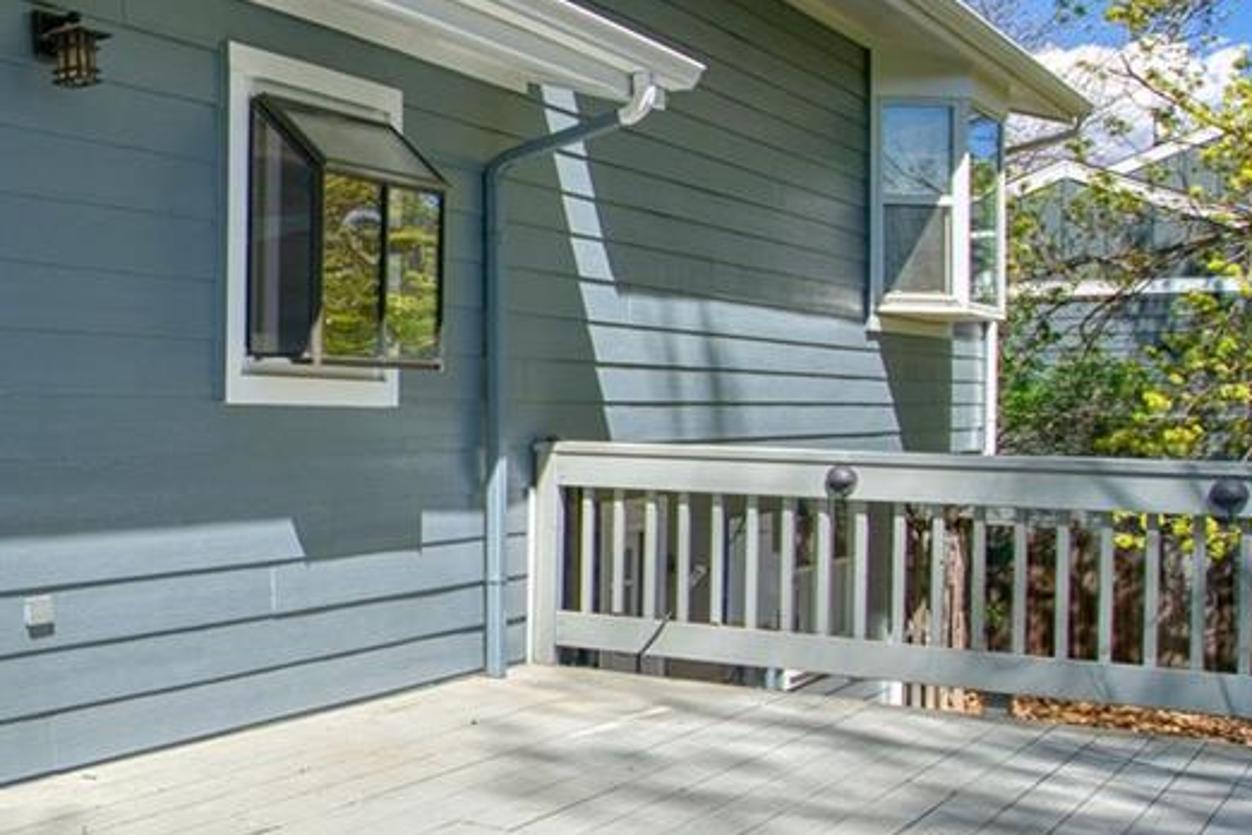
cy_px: 391
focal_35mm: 49
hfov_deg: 33.6
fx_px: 1704
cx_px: -211
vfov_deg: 27.5
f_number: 4
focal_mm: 16
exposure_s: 1/3200
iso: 500
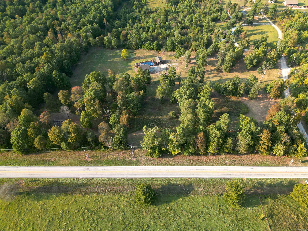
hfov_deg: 71.6
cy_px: 116
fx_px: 214
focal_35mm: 24
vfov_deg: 56.8
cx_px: 154
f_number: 1.7
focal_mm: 6.72
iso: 110
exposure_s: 1/200
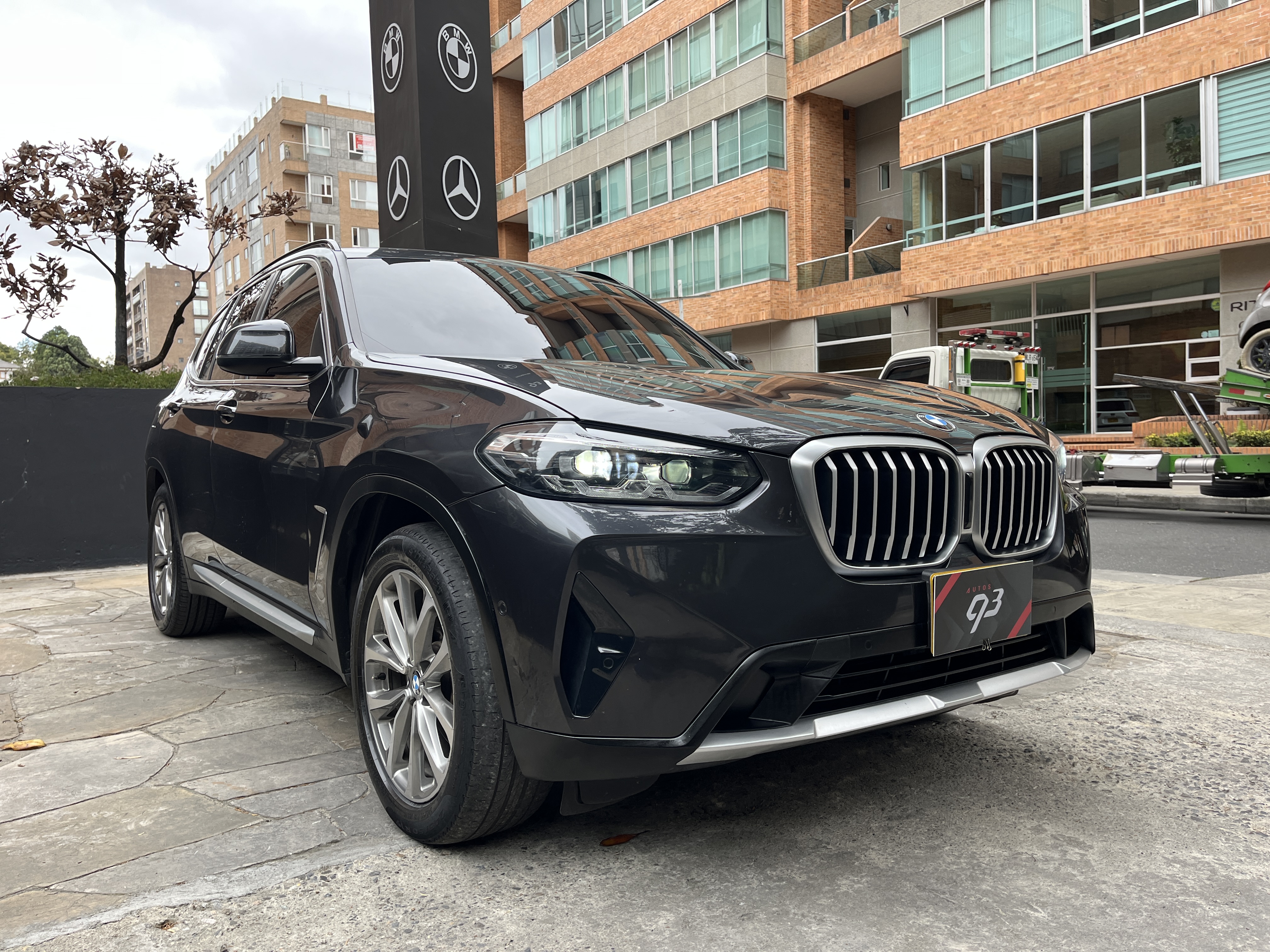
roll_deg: +2.7
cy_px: 476
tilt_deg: -2.7
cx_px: 635
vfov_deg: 53.1
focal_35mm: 26
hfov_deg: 67.3
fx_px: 954
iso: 40
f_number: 1.6
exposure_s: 1/207
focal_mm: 5.1
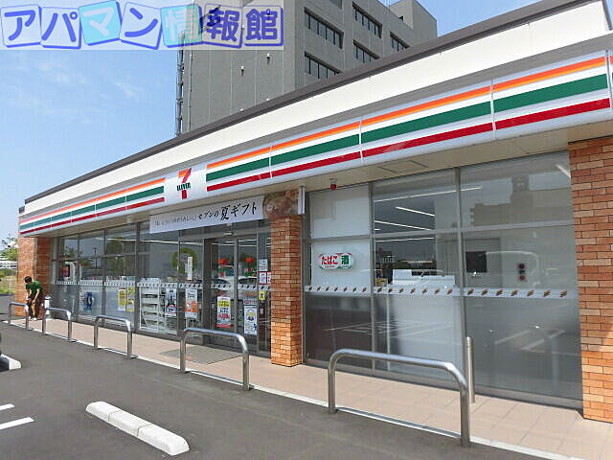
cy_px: 230
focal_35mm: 24
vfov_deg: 56.8
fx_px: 425
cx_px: 306
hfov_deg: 71.6
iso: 100
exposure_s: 1/200
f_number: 7.8
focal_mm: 4.3
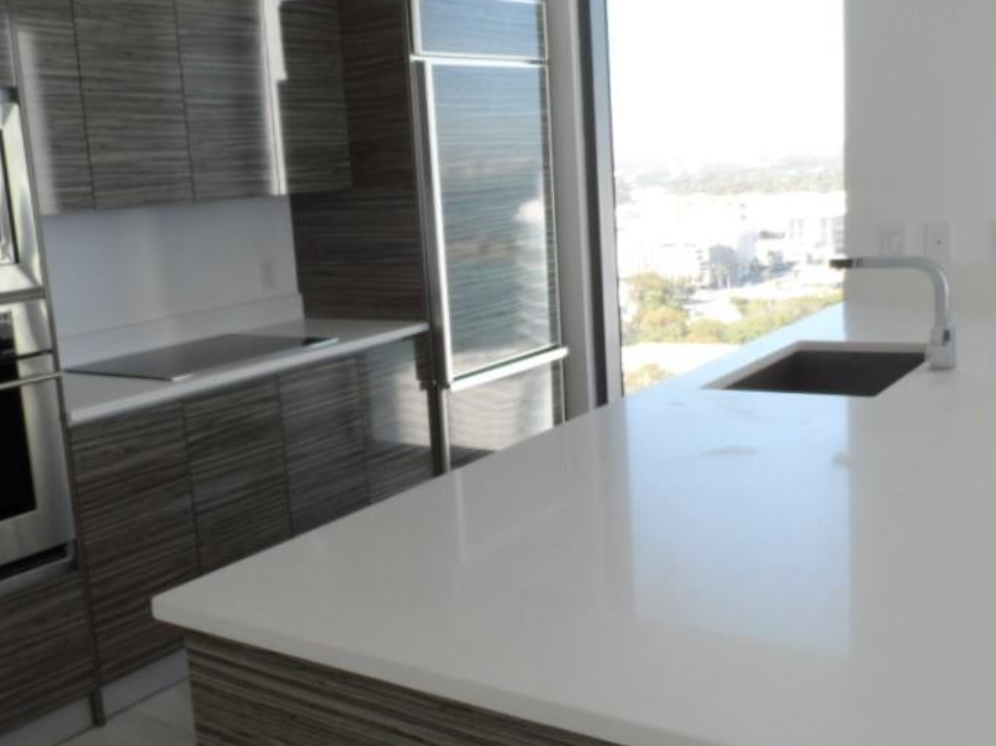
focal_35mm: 36
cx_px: 408
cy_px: 379
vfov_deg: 39.6
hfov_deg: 51.1
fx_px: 1036
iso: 80
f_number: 3.2
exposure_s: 1/125
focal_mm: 4
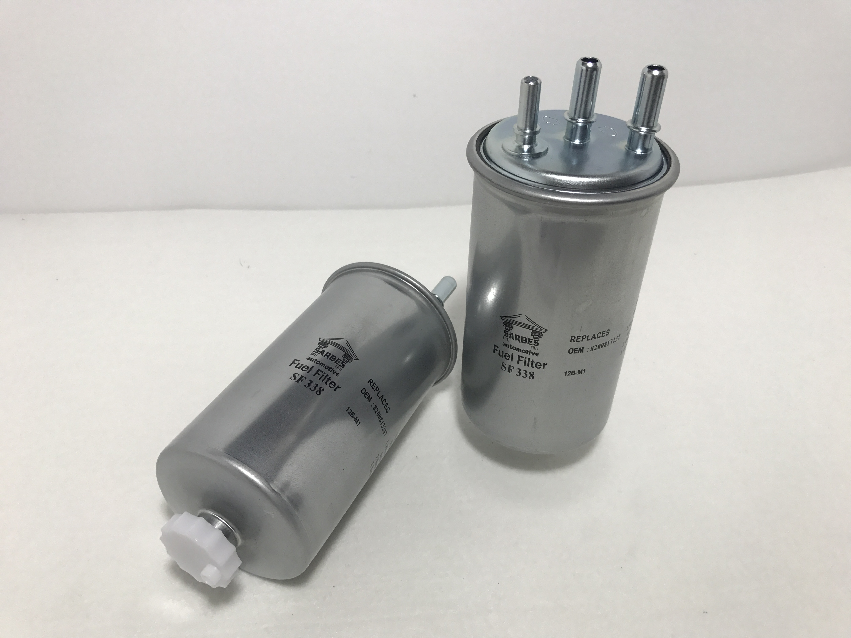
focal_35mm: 28
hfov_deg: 63.4
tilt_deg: -36.4
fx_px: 688
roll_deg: +0.0
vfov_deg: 49.7
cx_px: 426
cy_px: 319
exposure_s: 1/100
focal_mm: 3.99
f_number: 1.8
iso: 40
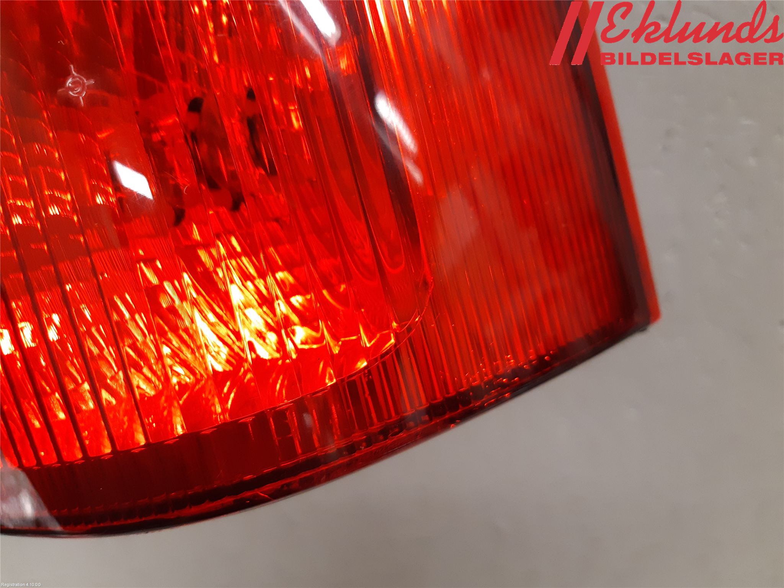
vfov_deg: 53.1
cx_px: 392
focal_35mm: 26
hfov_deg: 67.3
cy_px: 294
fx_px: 589
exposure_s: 1/50
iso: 250
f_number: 1.7
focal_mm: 3.93
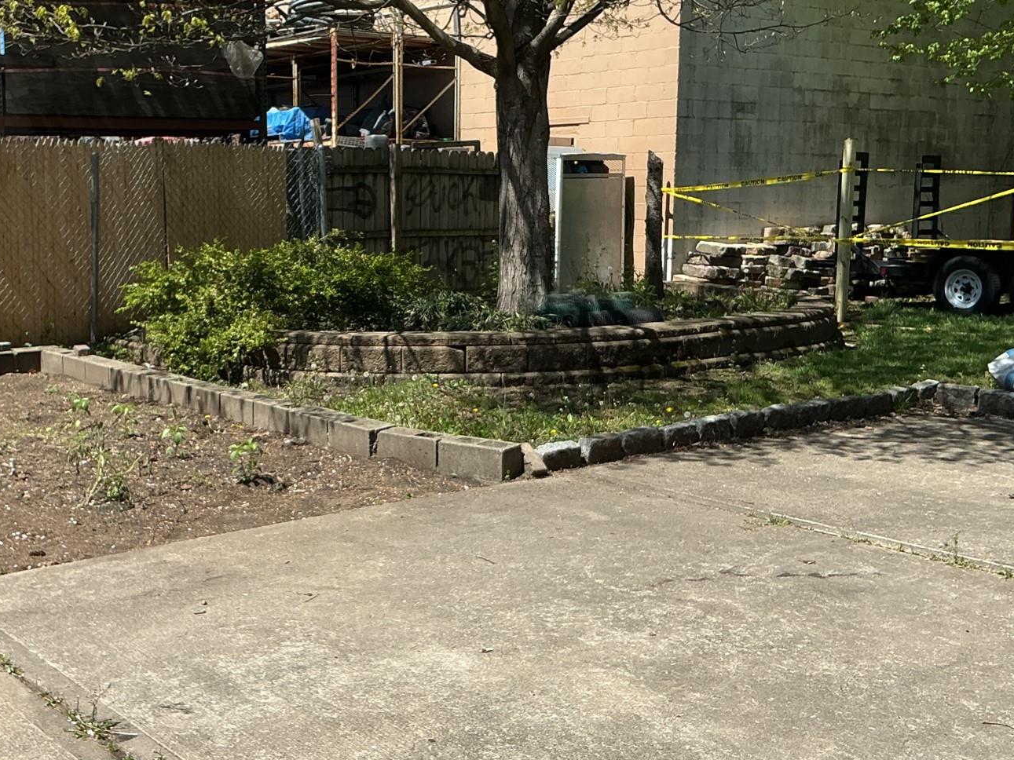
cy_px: 352
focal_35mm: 46
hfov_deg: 40.9
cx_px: 368
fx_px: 1347
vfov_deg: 31.5
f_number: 1.8
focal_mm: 3
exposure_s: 1/1055
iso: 25
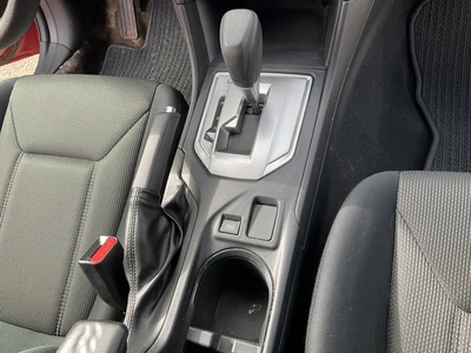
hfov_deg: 61.7
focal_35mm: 29
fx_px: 395
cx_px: 236
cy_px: 176
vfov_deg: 48.2
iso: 25
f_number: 1.8
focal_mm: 3
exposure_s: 1/122
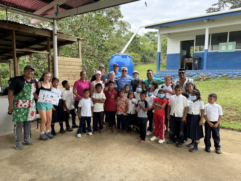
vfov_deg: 56.8
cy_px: 90
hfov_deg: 71.6
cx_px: 120
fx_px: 167
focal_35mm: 24
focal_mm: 6.76
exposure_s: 1/788
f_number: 1.78
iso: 100
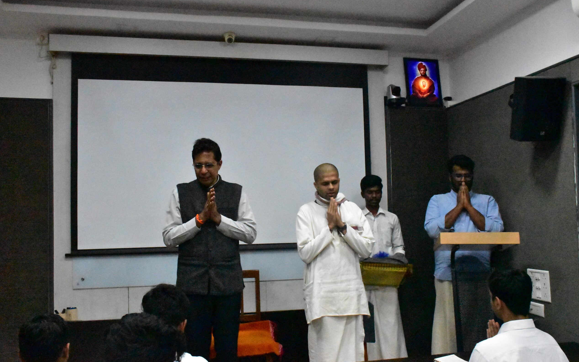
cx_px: 292
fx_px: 537
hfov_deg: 56.7
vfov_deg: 37.3
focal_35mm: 34
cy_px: 192
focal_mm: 22
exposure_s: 1/320
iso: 25600
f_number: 9
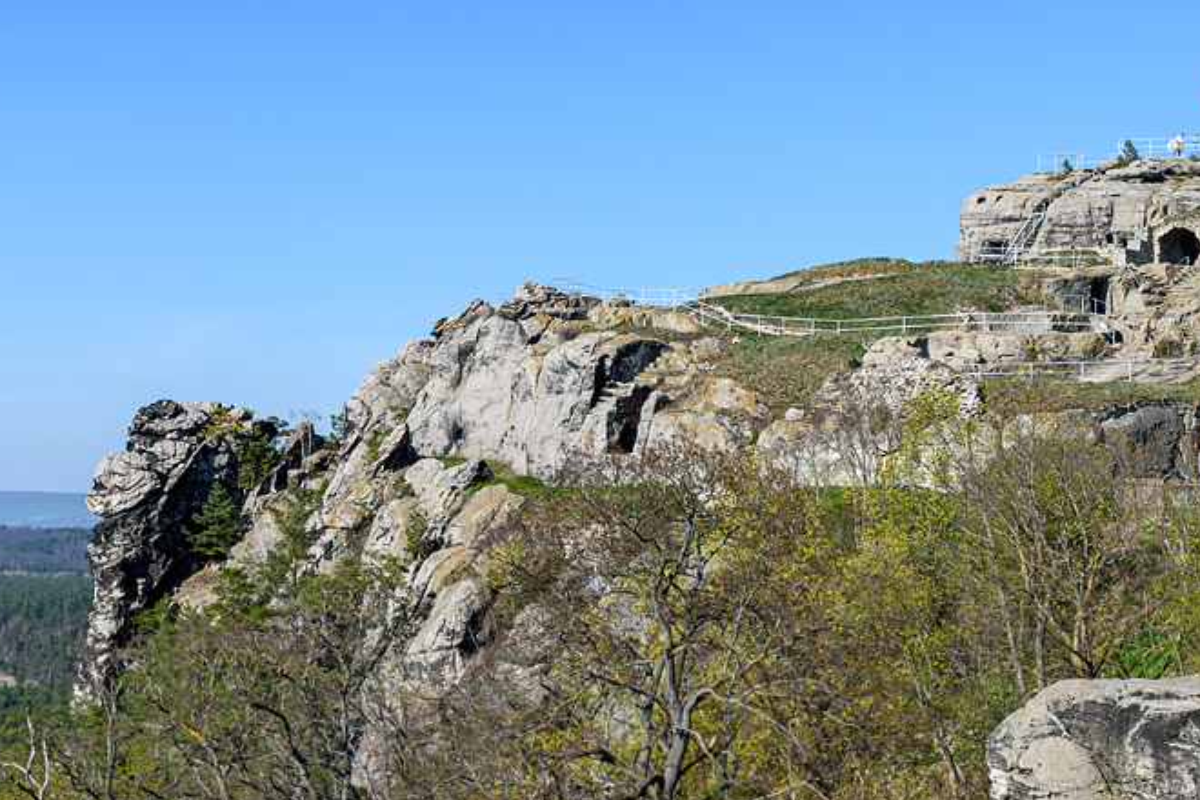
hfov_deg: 32.3
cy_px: 605
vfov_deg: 22.4
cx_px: 1004
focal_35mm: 60
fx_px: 2000
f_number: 8
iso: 200
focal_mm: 22
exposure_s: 1/640
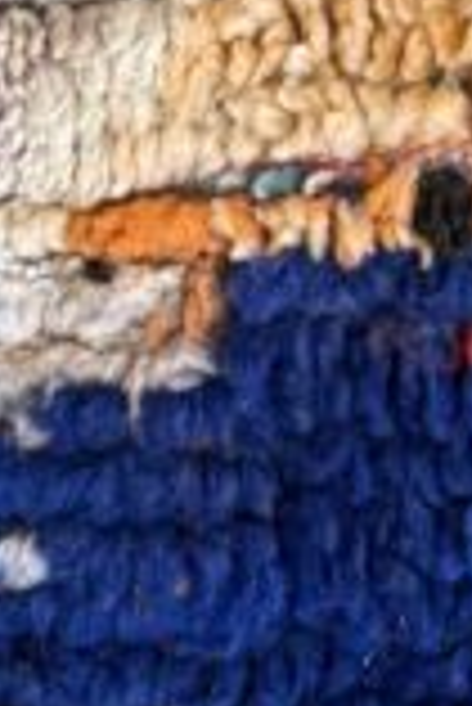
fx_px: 2492
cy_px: -427
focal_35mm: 127
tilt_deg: -83.7
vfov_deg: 14.7
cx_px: 121
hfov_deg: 10.8
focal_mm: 6.76
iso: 80
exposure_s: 1/121
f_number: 1.78
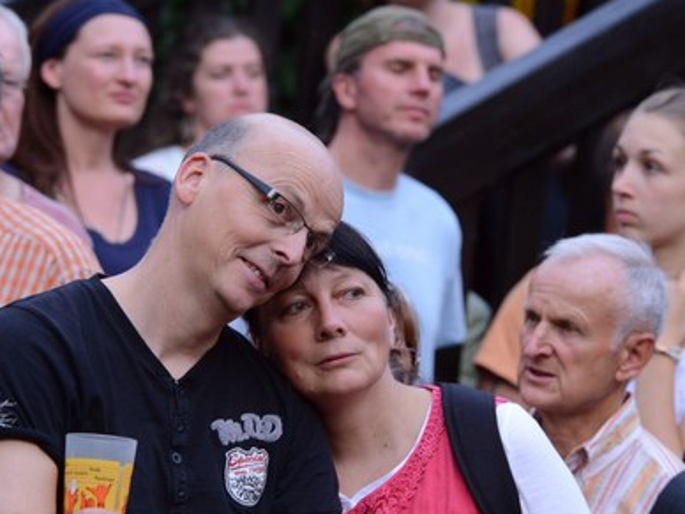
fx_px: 5877
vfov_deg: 5.0
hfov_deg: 6.7
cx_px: 312
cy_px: 306
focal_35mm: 297
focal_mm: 200
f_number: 7.1
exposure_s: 1/200
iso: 4000
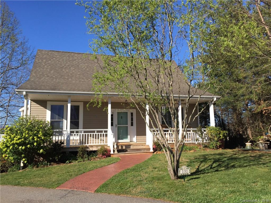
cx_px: 136
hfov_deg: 61.7
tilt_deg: +8.3
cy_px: 102
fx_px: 227
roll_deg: +0.5
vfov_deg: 48.2
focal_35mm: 29
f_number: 2.2
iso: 32
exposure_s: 1/1364
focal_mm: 4.15
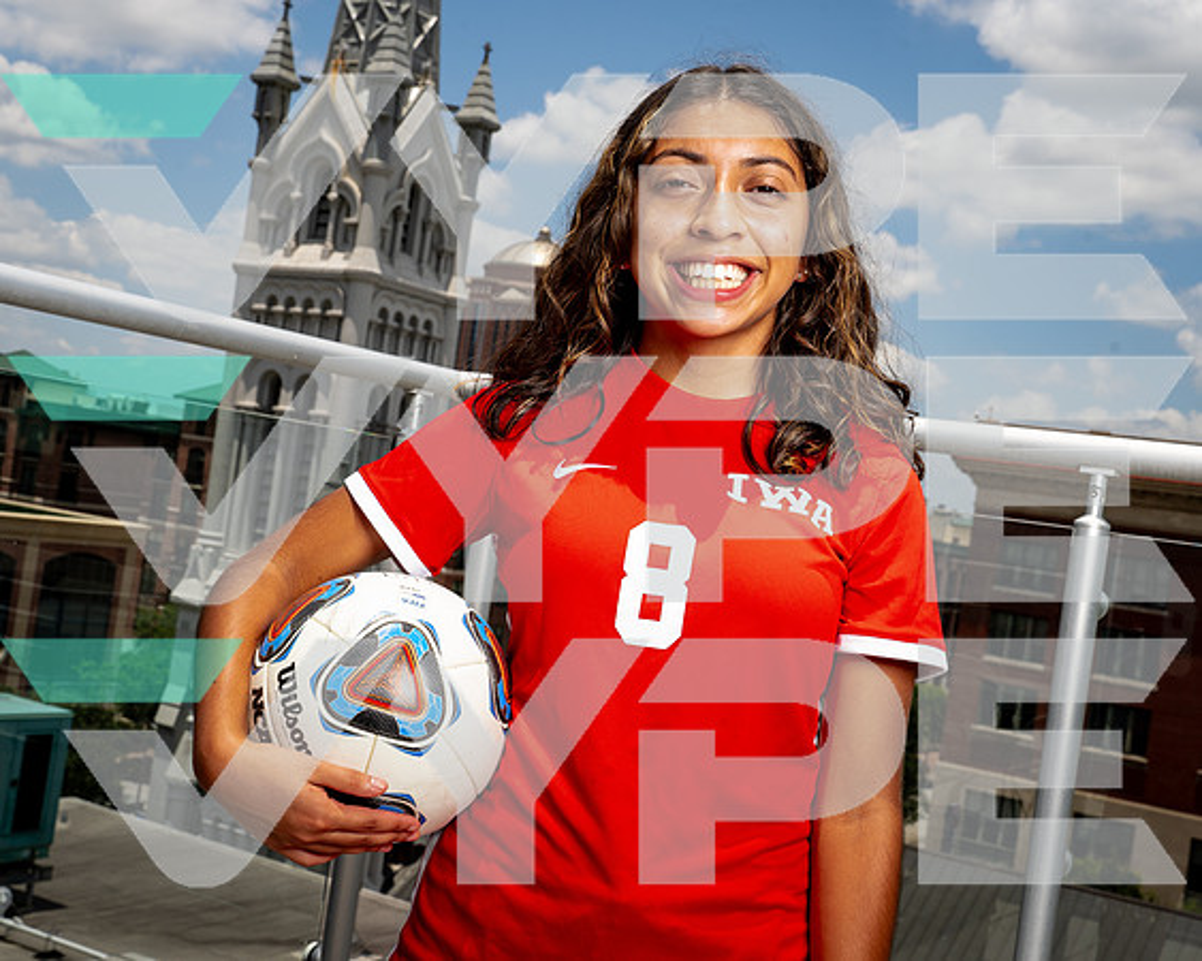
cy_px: 480
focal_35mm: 46
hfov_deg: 40.2
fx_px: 1642
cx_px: 588
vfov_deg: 32.6
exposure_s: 1/250
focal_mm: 41
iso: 100
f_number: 11
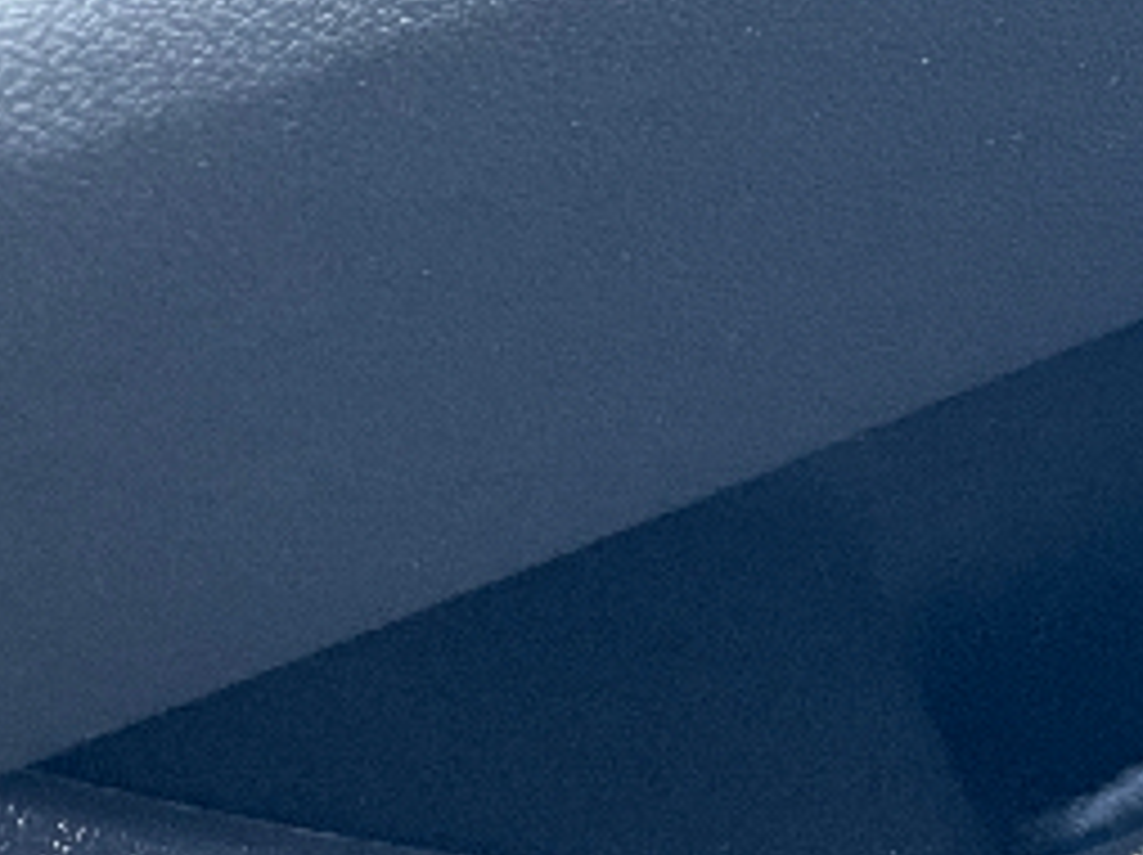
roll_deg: -6.5
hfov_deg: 16.3
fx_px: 3464
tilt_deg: -34.2
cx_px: 1930
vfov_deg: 12.6
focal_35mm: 105
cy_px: -770
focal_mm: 4.2
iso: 250
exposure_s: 1/60
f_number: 1.6
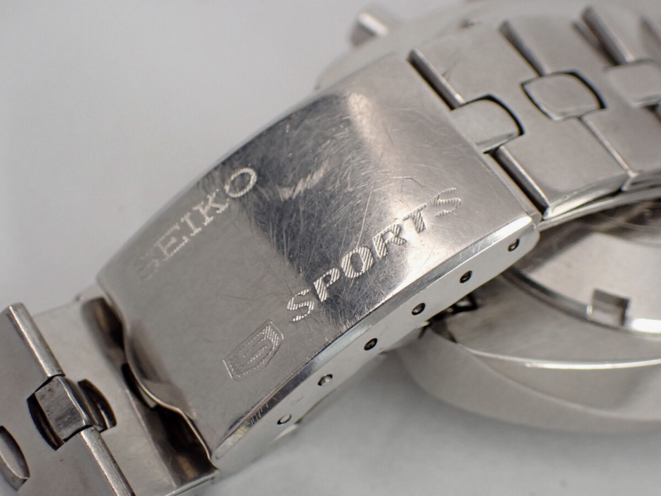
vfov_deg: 18.0
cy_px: 248
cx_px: 330
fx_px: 1566
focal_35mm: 82
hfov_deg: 23.8
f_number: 4.3
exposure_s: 1/80
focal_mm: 14.62
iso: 1000
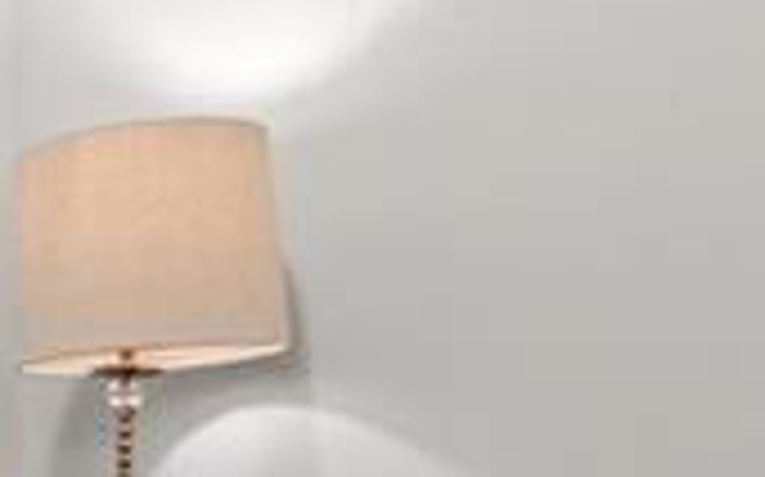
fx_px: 1792
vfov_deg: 14.5
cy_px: 614
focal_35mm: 86
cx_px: -482
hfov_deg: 19.8
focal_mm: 14
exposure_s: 1/1.25
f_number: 7.1
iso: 200
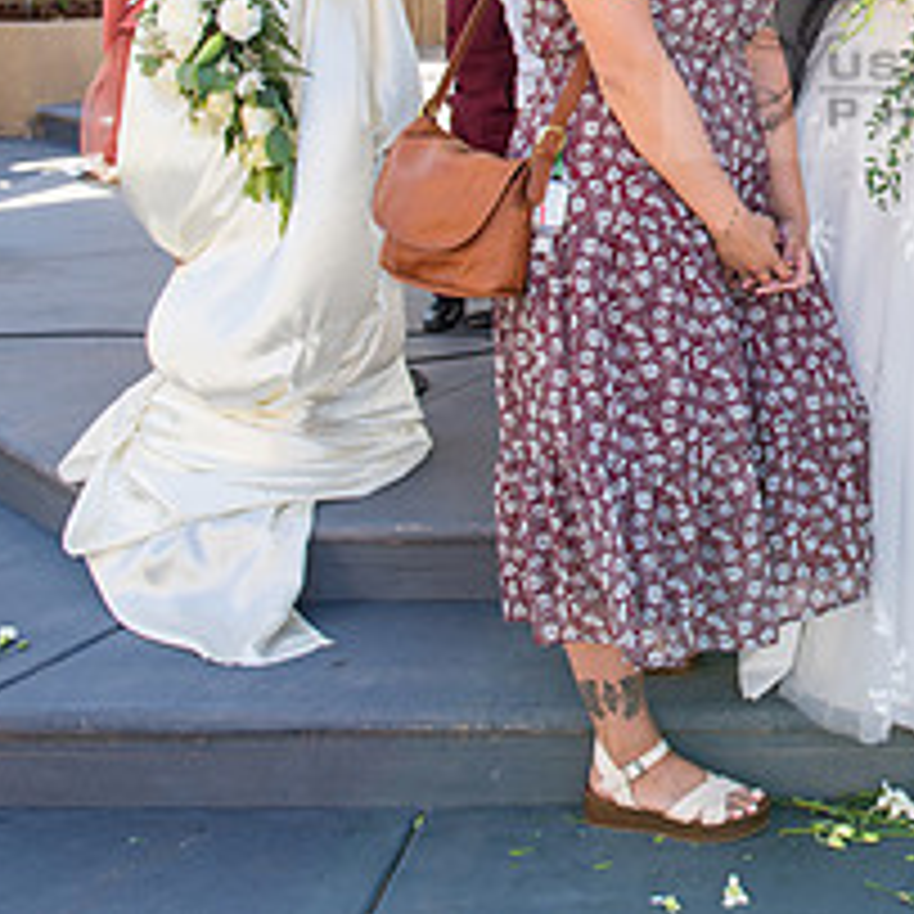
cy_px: 52
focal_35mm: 68
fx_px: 2031
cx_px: 1054
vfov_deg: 24.5
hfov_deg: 23.5
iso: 100
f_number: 5
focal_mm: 28
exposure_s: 1/125
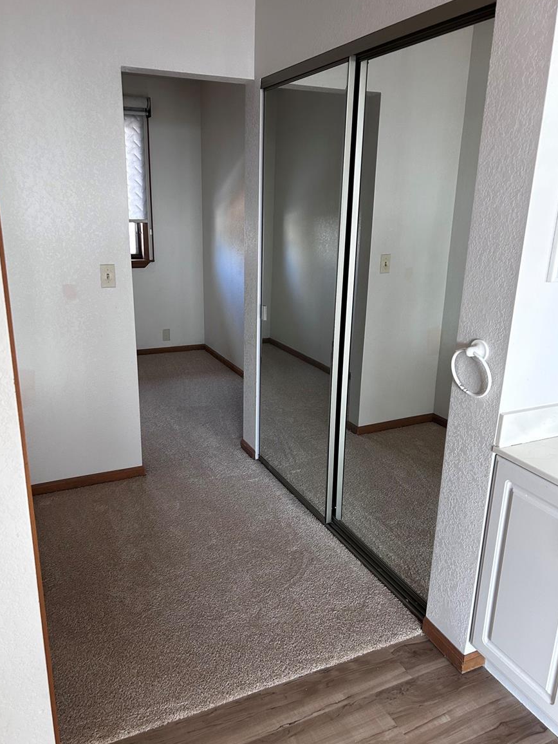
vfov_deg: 65.3
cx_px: 274
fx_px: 580
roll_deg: -3.1
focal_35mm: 27
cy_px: 370
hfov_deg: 51.4
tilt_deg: -17.7
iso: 125
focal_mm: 5.7
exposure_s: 1/120
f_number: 1.5
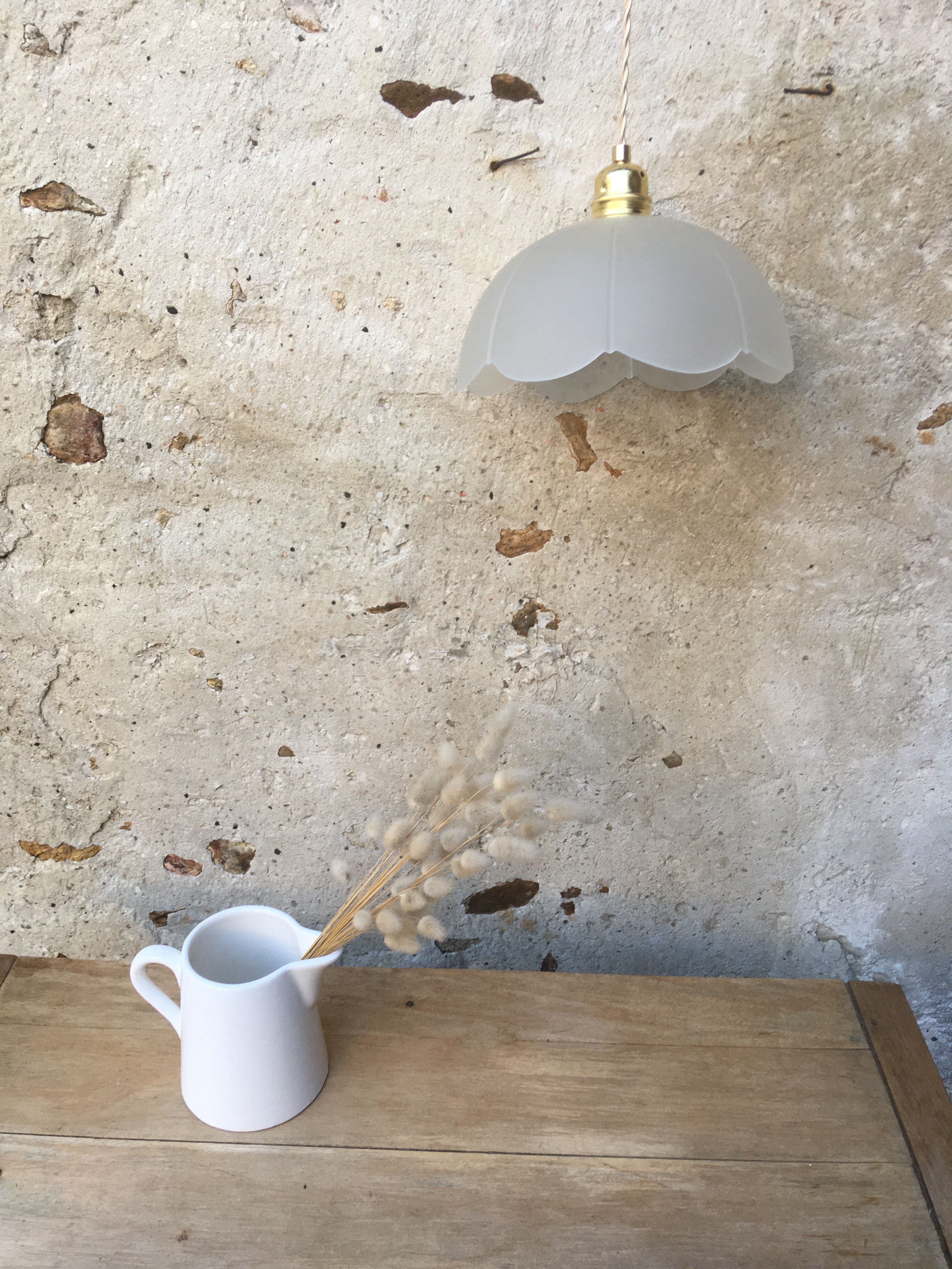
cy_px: 634
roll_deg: -1.0
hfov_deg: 48.2
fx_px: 1063
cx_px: 476
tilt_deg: -27.8
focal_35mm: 29
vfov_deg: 61.7
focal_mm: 4.15
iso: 40
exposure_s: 1/100
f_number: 2.2
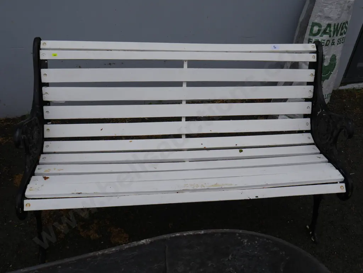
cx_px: 182
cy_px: 136
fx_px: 357
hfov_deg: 53.9
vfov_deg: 41.8
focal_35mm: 34
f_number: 7.1
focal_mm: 17
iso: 200
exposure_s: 1/320
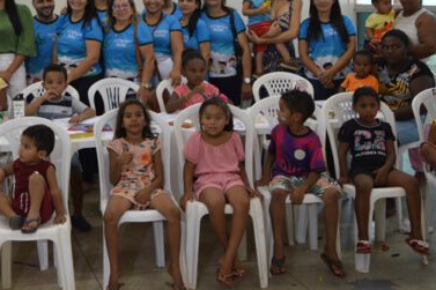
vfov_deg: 23.7
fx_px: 666
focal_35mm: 55
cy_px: 14
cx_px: 49
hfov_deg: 34.4
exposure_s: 1/60
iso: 400
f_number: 4
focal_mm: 18
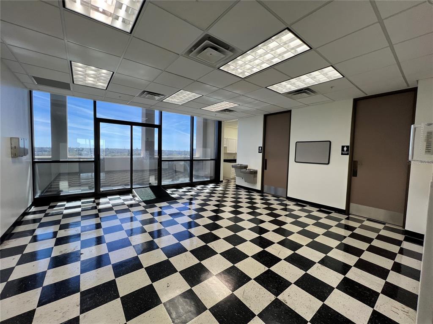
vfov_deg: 89.9
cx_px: 216
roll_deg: -0.7
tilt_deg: -4.4
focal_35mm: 13
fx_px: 163
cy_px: 162
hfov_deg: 106.2
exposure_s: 1/120
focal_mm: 1.57
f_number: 1.8
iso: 64
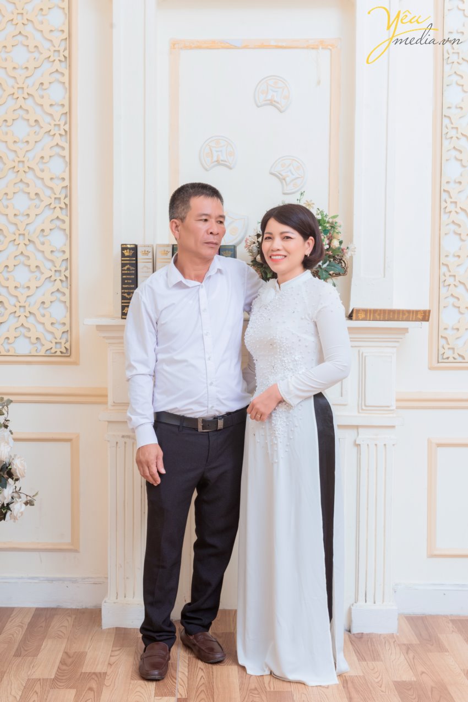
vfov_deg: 41.1
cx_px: 234
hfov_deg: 28.1
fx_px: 935
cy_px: 351
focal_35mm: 48
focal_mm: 48
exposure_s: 1/180
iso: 320
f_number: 9.5
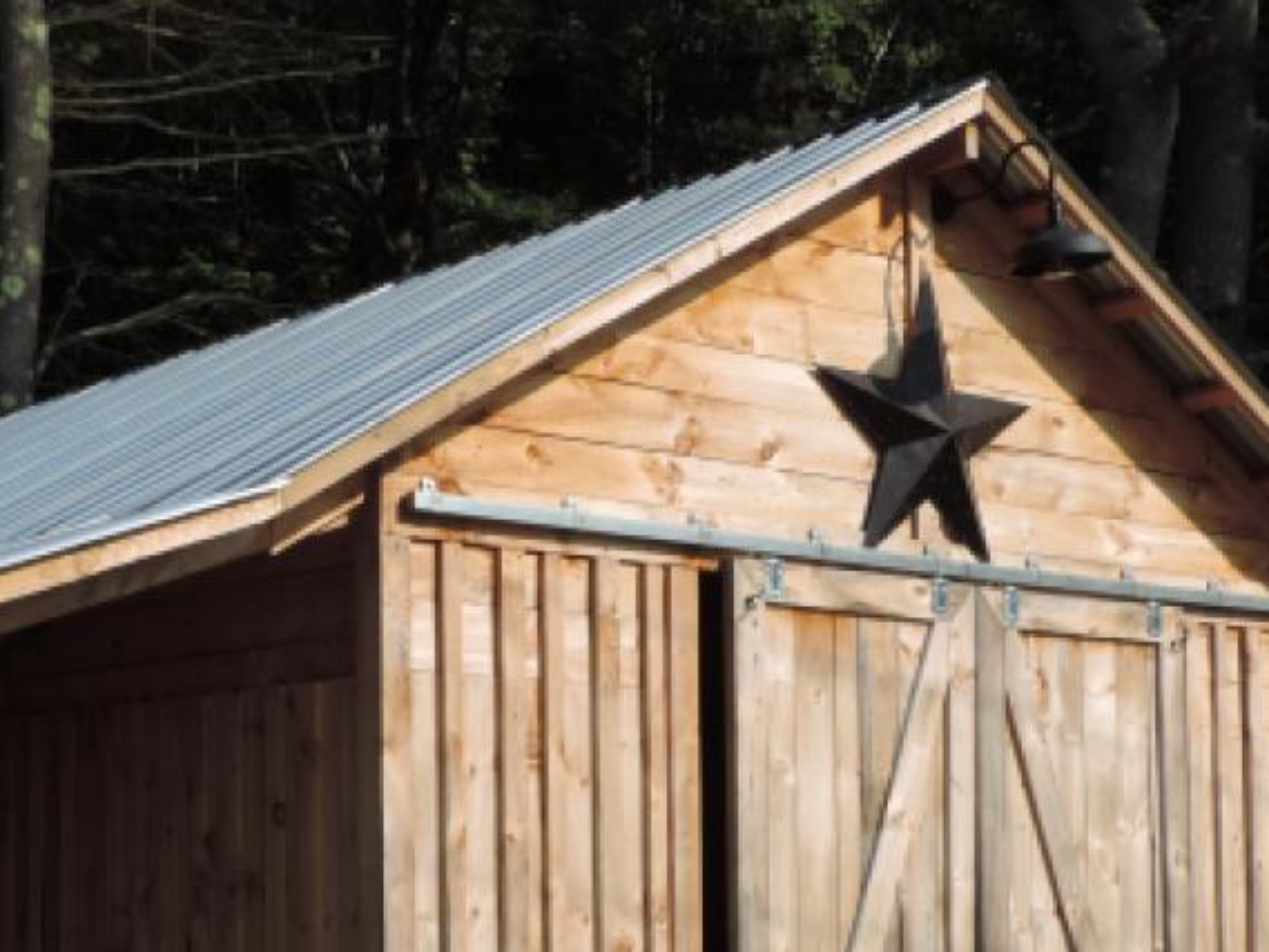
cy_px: 779
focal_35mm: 72
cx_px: 517
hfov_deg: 27.0
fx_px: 2640
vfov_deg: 20.2
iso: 80
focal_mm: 7.1
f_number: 3.3
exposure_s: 1/1000
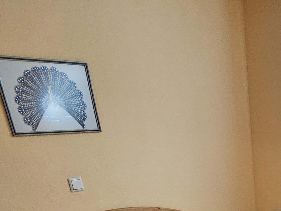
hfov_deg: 39.6
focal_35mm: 43
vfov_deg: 25.9
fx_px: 349
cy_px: 308
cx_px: 269
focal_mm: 2.2
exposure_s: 1/33
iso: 320
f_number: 2.2
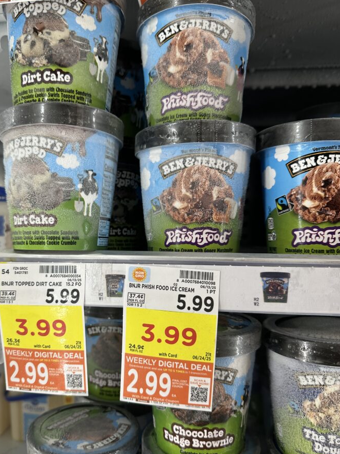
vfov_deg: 63.4
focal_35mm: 28
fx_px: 367
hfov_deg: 49.5
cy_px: 236
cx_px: 143
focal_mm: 6.86
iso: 64
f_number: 1.78
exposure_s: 1/120
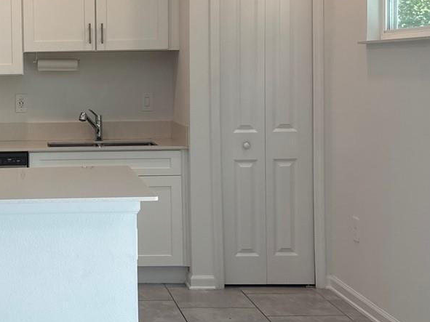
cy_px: 92
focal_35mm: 65
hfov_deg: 28.4
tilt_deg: -2.1
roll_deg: +1.9
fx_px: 807
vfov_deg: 22.4
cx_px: 22
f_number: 1.78
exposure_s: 1/164
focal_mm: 6.76
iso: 64
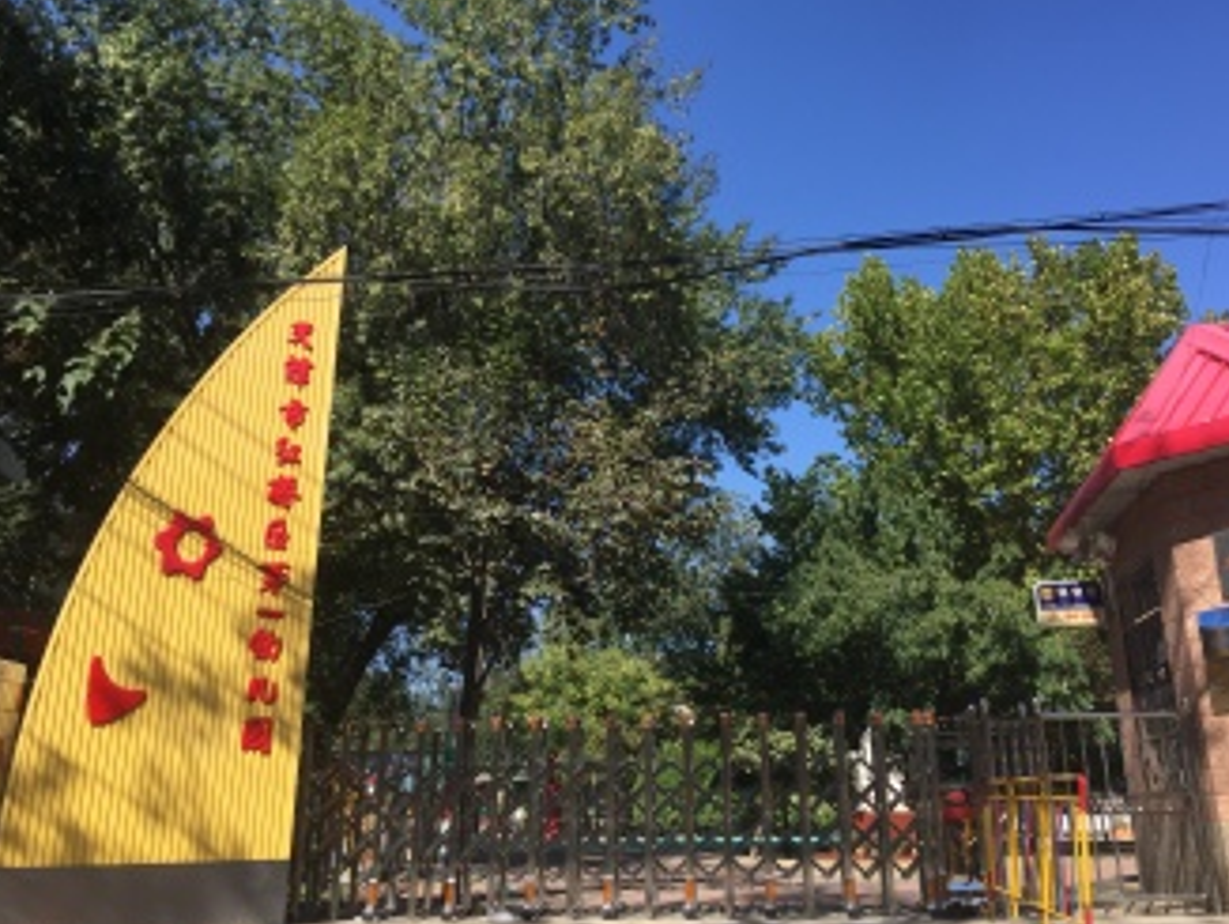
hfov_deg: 56.7
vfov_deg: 44.2
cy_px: 456
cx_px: 671
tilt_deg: +18.3
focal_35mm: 32
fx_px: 1137
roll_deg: -0.3
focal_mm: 4.15
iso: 32
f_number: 2.2
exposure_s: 1/1163
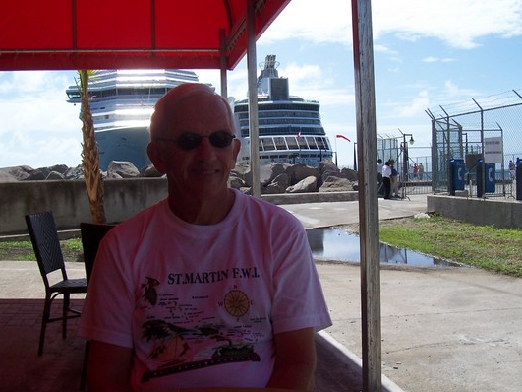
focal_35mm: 41
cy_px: 205
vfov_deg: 35.1
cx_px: 270
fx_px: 618
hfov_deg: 45.8
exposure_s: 1/500
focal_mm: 5.6
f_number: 5.6
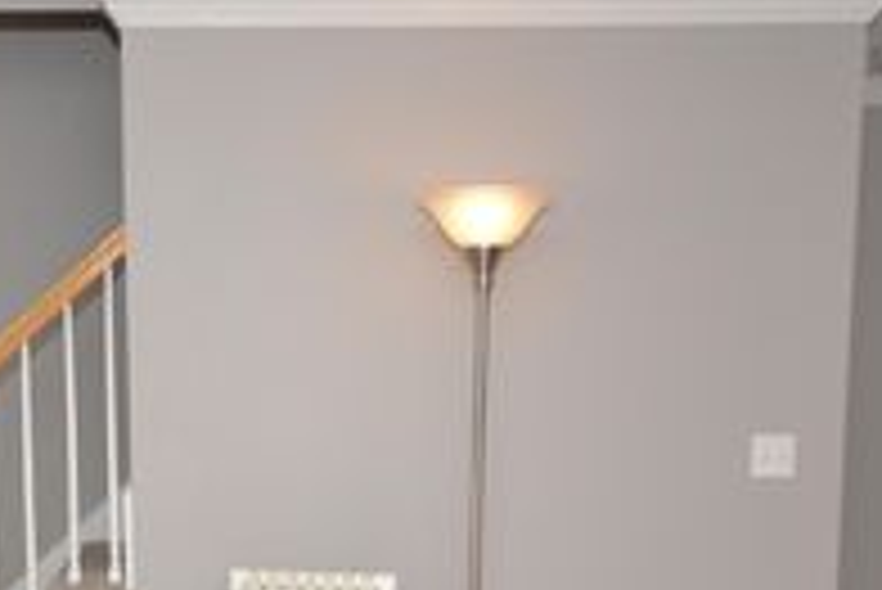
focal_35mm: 57
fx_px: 1404
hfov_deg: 34.4
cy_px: 597
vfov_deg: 22.7
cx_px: 270
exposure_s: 1/60
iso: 400
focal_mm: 15
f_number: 5.6
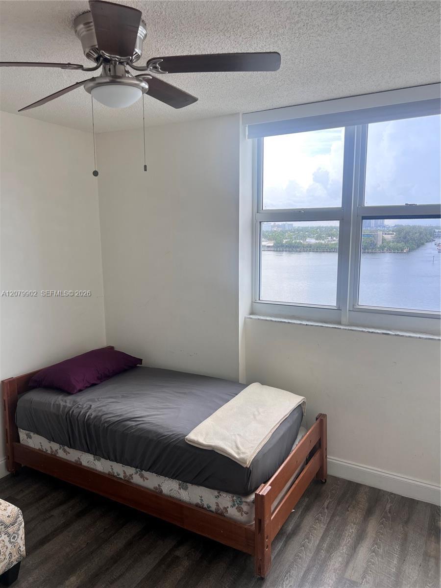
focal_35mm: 26
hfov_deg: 53.1
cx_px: 220
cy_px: 294
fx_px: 442
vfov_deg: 67.3
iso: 50
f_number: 1.5
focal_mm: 5.7
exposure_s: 1/304
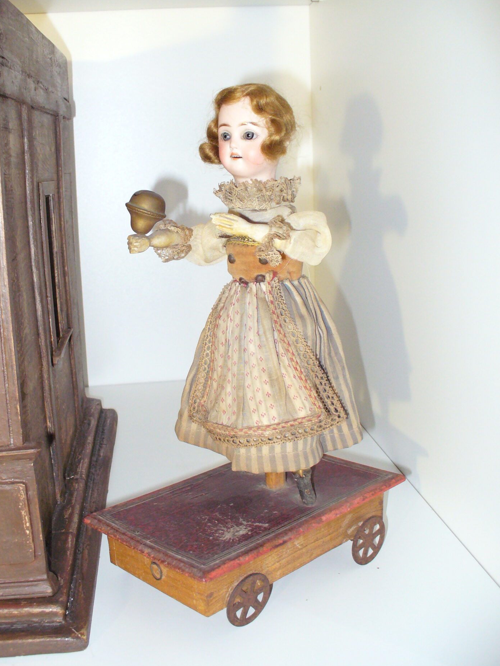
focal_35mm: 41
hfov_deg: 35.1
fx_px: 790
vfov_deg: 45.7
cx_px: 224
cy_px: 305
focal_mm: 6.1
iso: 200
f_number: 2.8
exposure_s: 1/30
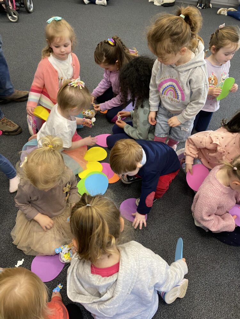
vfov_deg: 67.3
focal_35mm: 26
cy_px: 160
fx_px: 240
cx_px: 120
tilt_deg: -45.1
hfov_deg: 53.1
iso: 125
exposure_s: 1/50
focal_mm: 4.25
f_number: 1.8
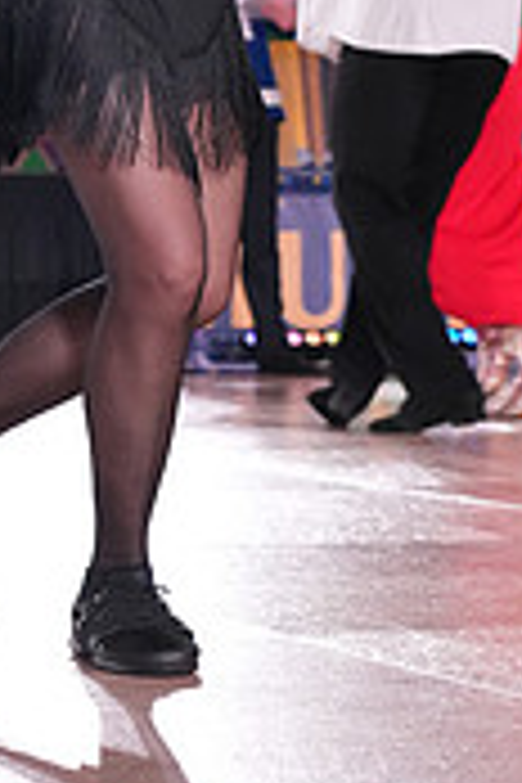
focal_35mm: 147
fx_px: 3197
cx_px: -92
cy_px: -328
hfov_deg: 9.2
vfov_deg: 13.3
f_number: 4
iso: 3200
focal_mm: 44
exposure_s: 1/500
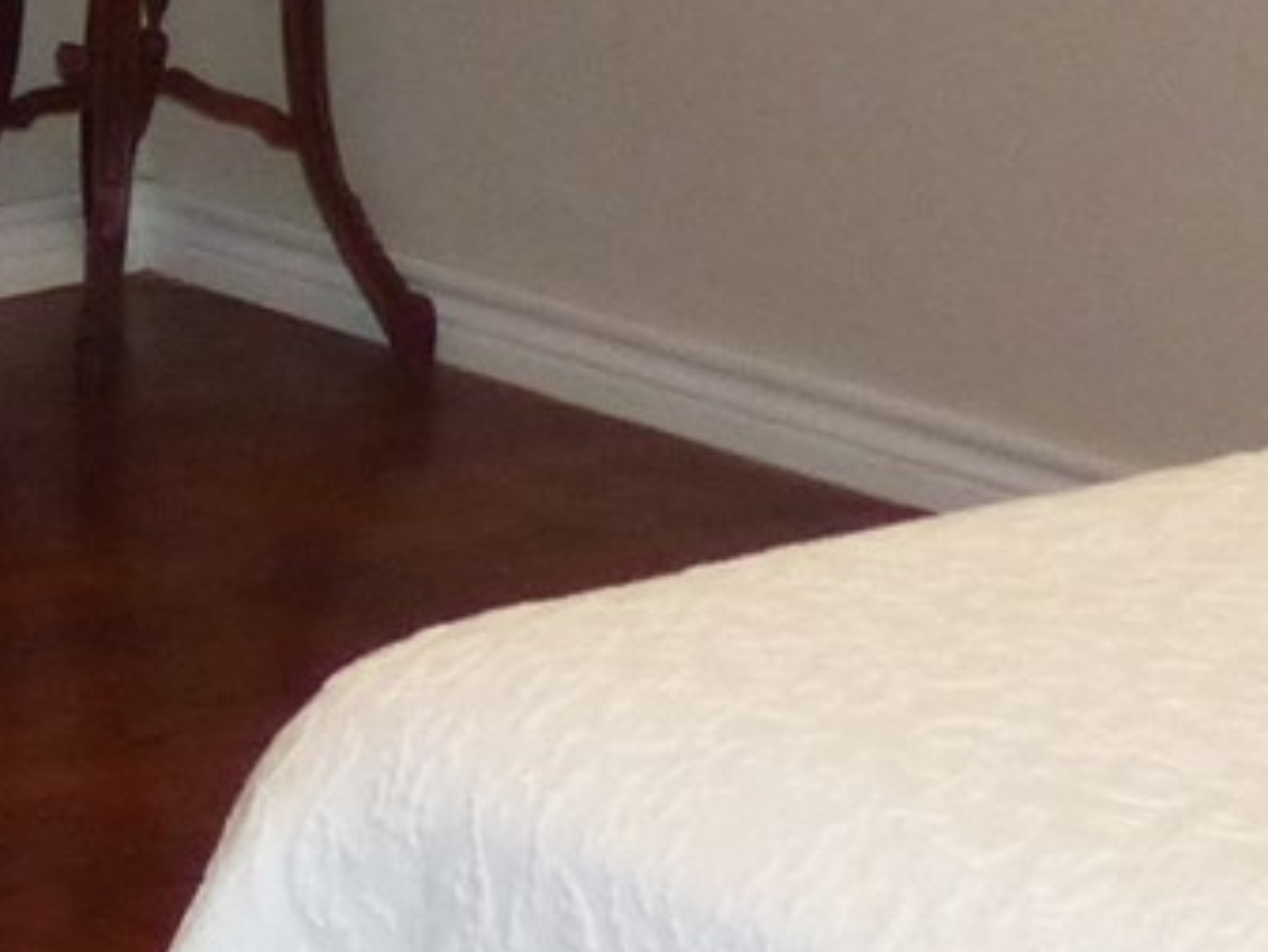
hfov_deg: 11.7
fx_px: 5570
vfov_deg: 9.3
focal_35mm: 152
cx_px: -1230
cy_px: -801
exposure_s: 1/60
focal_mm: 4.5
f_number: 2.8
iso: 400
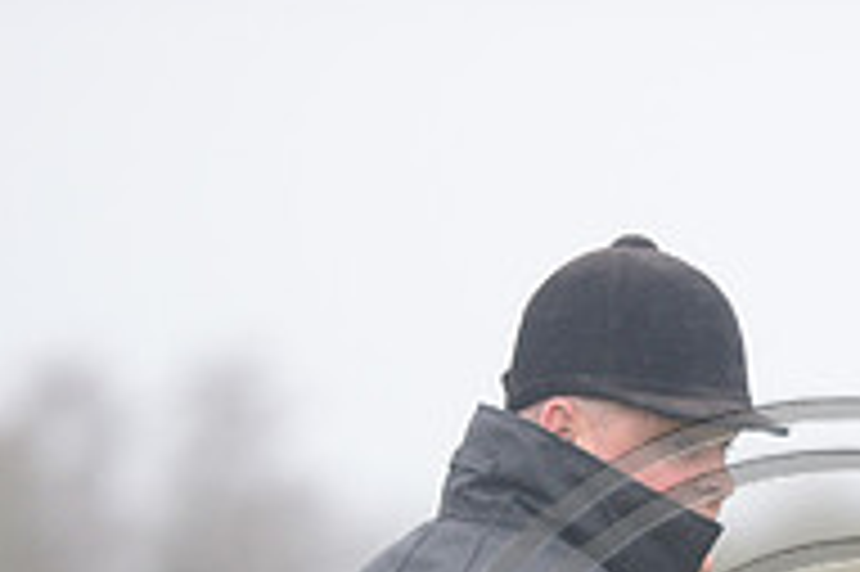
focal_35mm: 608
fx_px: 14512
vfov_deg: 2.3
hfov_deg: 3.4
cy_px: 802
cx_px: 797
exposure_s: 1/800
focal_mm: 200
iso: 1600
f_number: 2.8
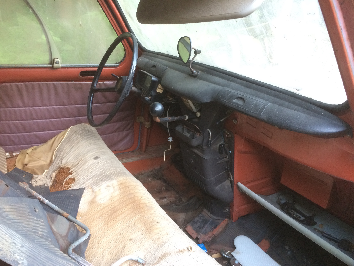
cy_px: 133
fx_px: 297
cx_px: 177
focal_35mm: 29
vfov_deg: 48.2
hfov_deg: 61.7
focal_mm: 4.15
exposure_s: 1/33
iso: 250
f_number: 2.2
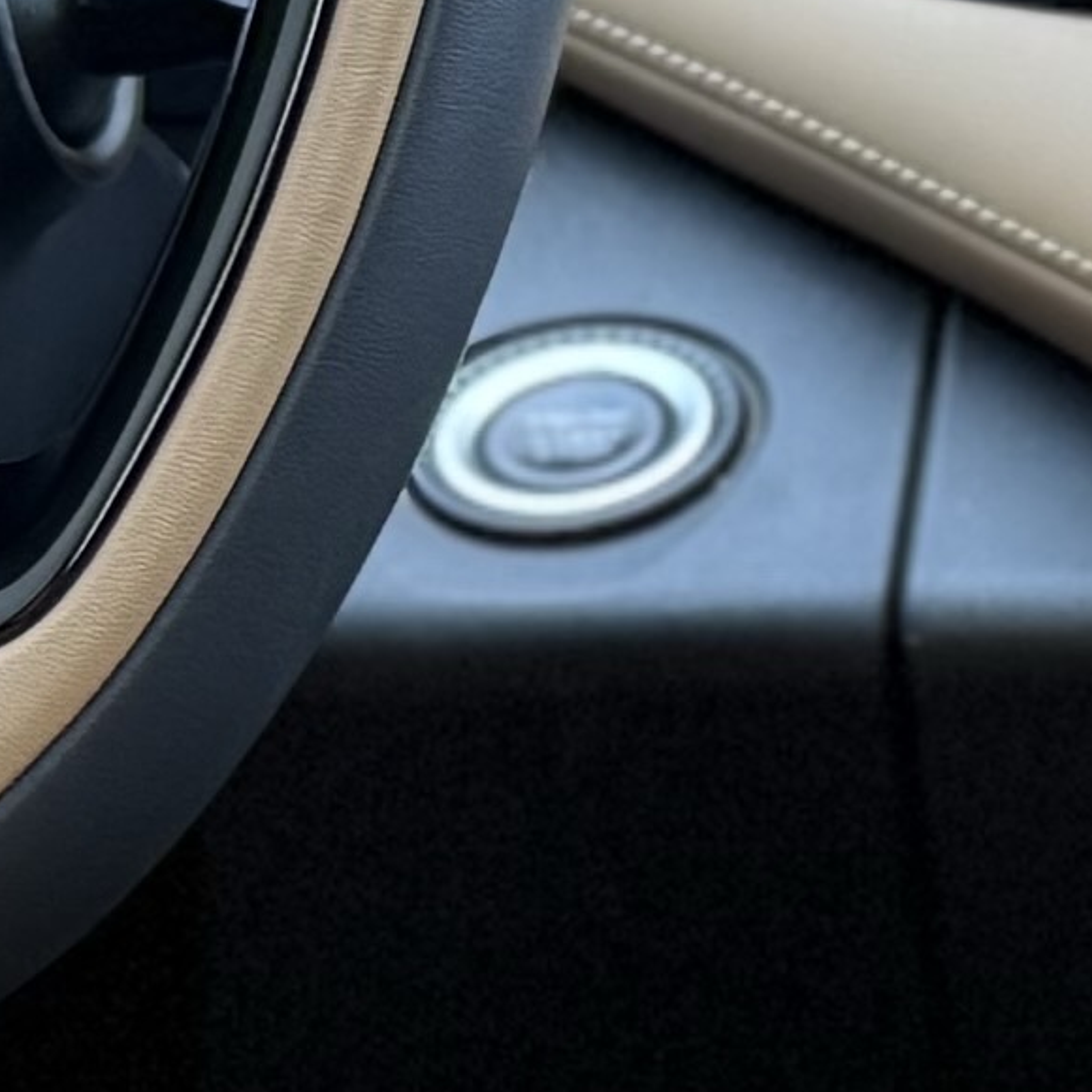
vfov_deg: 8.4
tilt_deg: -15.8
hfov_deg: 8.0
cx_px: 2099
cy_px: 729
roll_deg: -0.7
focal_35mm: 209
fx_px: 7459
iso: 200
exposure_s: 1/150
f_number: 1.78
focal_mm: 6.76
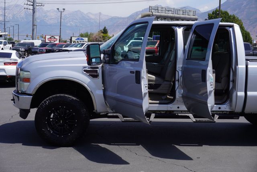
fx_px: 375
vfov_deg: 25.8
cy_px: 86
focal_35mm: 52
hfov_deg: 37.8
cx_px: 128
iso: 100
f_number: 9
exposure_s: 1/250
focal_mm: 35
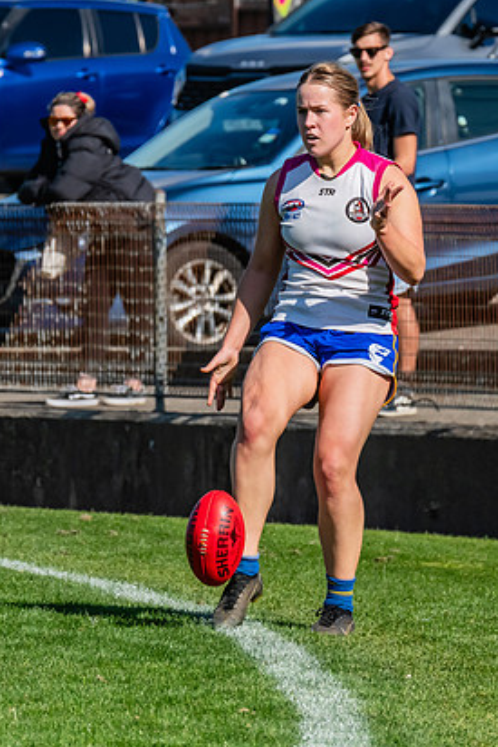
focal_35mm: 602
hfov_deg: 2.3
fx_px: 12501
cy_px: 341
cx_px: 287
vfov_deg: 3.4
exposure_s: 1/1250
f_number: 13
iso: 800
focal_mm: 310
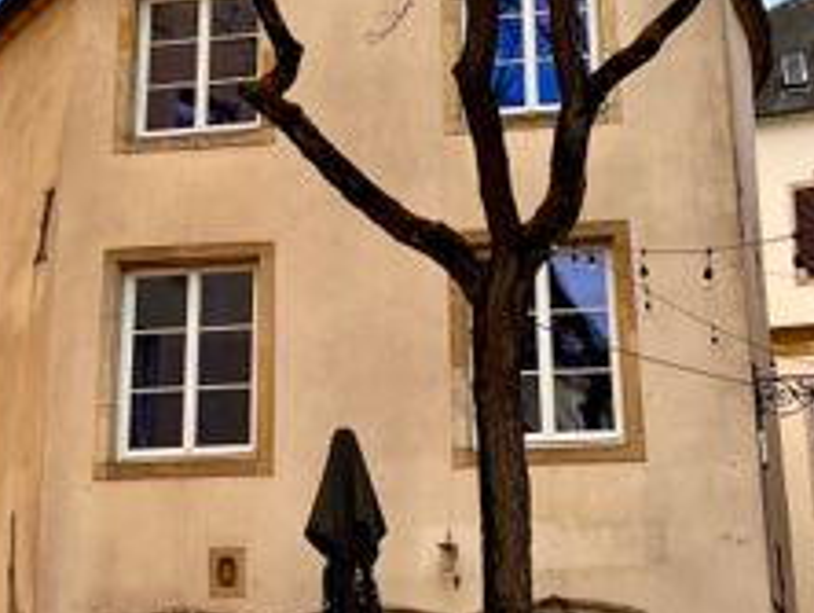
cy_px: 114
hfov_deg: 25.6
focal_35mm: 76
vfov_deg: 19.2
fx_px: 1789
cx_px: 374
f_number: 1.5
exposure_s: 1/2915
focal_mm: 5.7
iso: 50
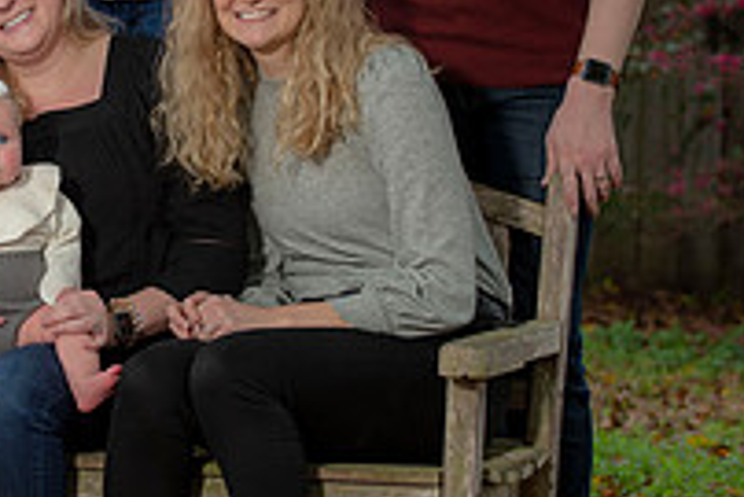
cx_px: 99
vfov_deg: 6.8
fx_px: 4157
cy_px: 88
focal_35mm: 201
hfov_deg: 10.2
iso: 160
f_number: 3.5
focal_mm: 70
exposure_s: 1/200
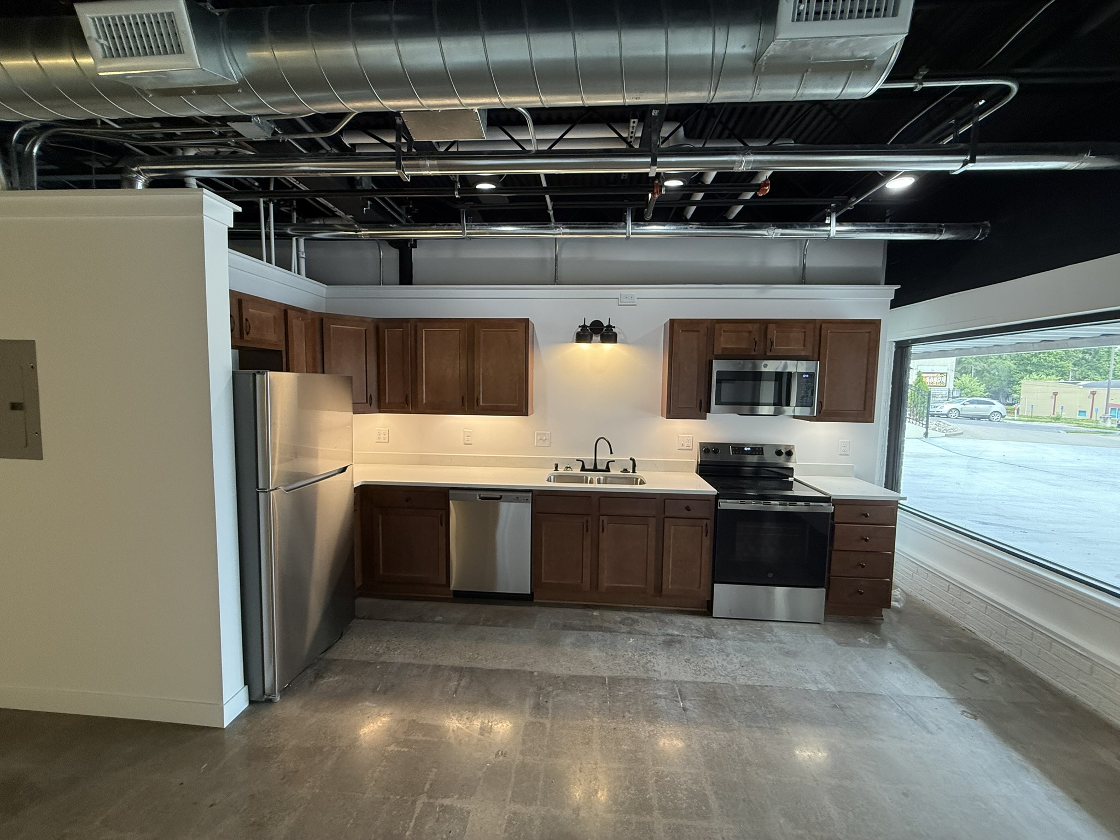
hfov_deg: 102.1
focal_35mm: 14
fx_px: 453
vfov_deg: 85.7
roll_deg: -0.6
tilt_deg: -2.6
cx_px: 560
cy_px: 420
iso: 200
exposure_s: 1/120
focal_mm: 2.22
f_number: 2.2
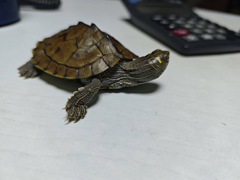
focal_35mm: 23
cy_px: 90
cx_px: 120
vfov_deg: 58.9
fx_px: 159
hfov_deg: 73.9
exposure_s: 1/100
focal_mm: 6.55
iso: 320
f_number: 1.6
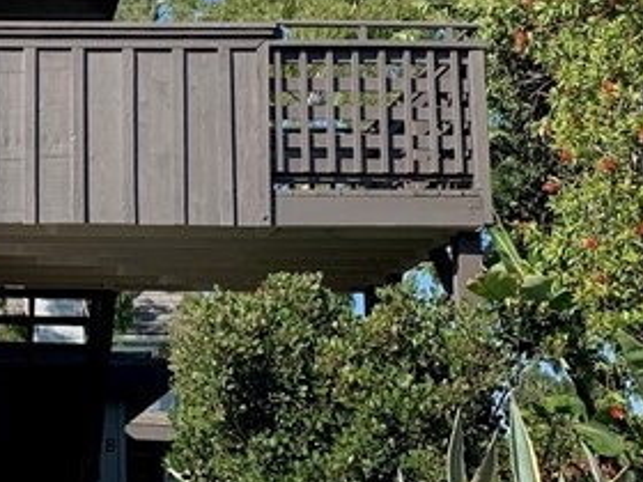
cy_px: 220
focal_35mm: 95
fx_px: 1765
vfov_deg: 15.6
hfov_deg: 19.2
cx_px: -175
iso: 25
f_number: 1.8
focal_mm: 4.25
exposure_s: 1/1427
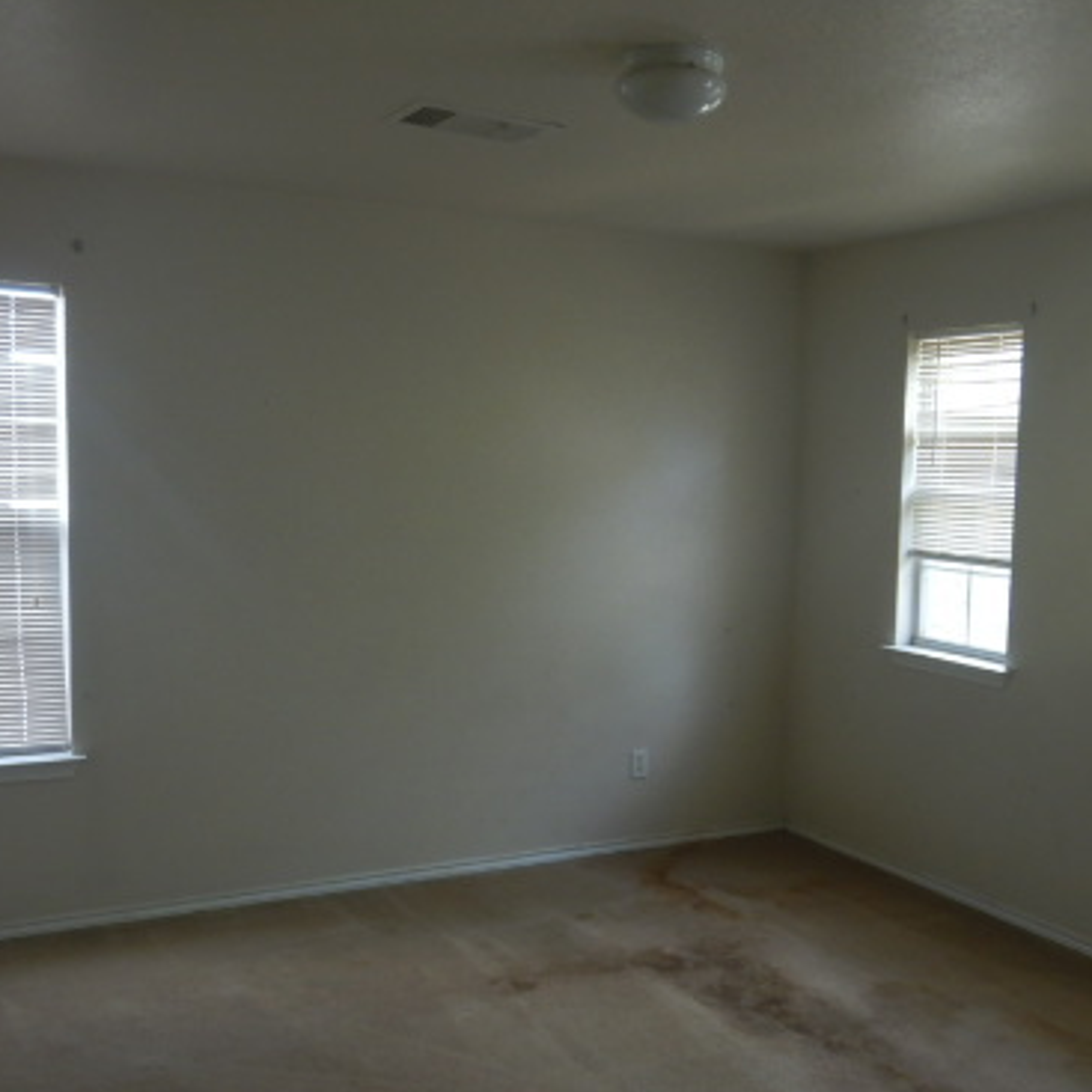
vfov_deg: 44.9
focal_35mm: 37
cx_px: 646
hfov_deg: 44.7
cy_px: 604
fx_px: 1321
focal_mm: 4.3
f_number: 2.8
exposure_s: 1/30
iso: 140
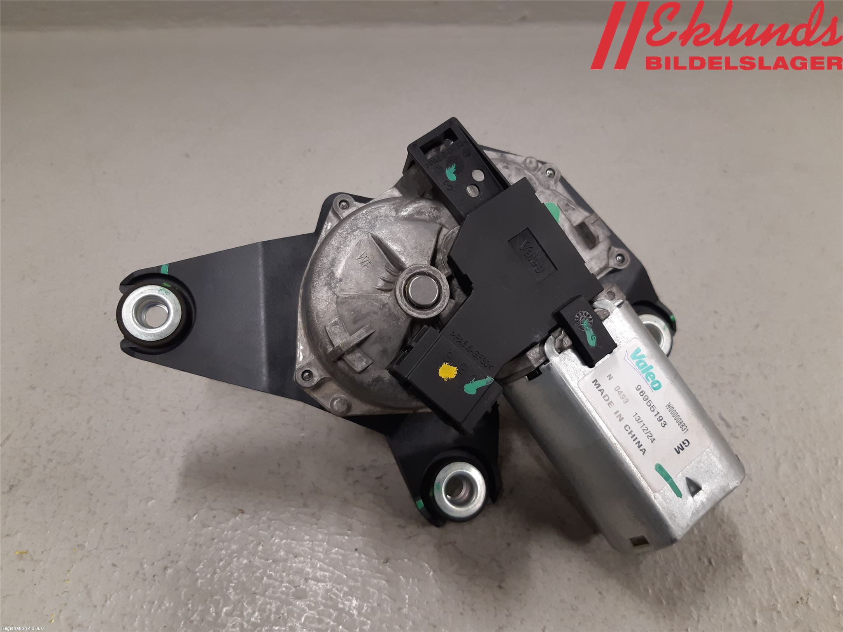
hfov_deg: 67.3
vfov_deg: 53.1
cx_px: 422
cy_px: 316
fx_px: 633
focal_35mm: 26
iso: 100
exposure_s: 1/50
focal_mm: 3.93
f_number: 1.7
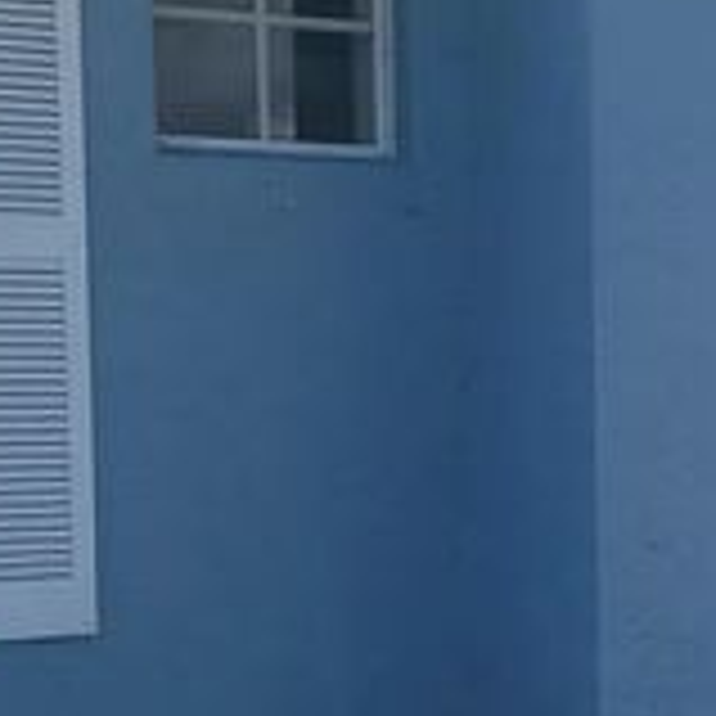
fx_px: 2668
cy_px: 511
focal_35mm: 114
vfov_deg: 15.2
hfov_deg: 14.9
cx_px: 802
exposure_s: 1/2544
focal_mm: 5
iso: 40
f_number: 1.8
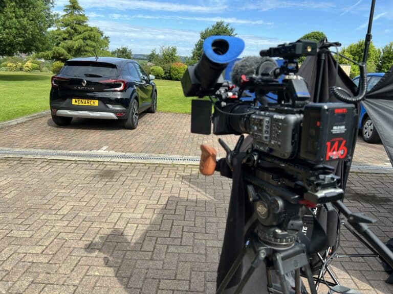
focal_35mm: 26
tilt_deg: -12.7
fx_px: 295
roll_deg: -1.6
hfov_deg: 67.3
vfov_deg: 53.1
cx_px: 196
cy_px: 147
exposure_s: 1/1038
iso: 50
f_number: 1.5
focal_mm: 5.7
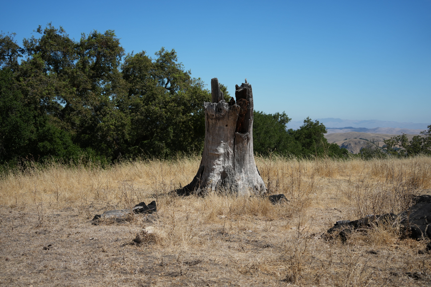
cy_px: 144
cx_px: 216
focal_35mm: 50
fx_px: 599
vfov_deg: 27.0
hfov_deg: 39.6
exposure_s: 1/2000
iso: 250
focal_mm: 50
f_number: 4.5
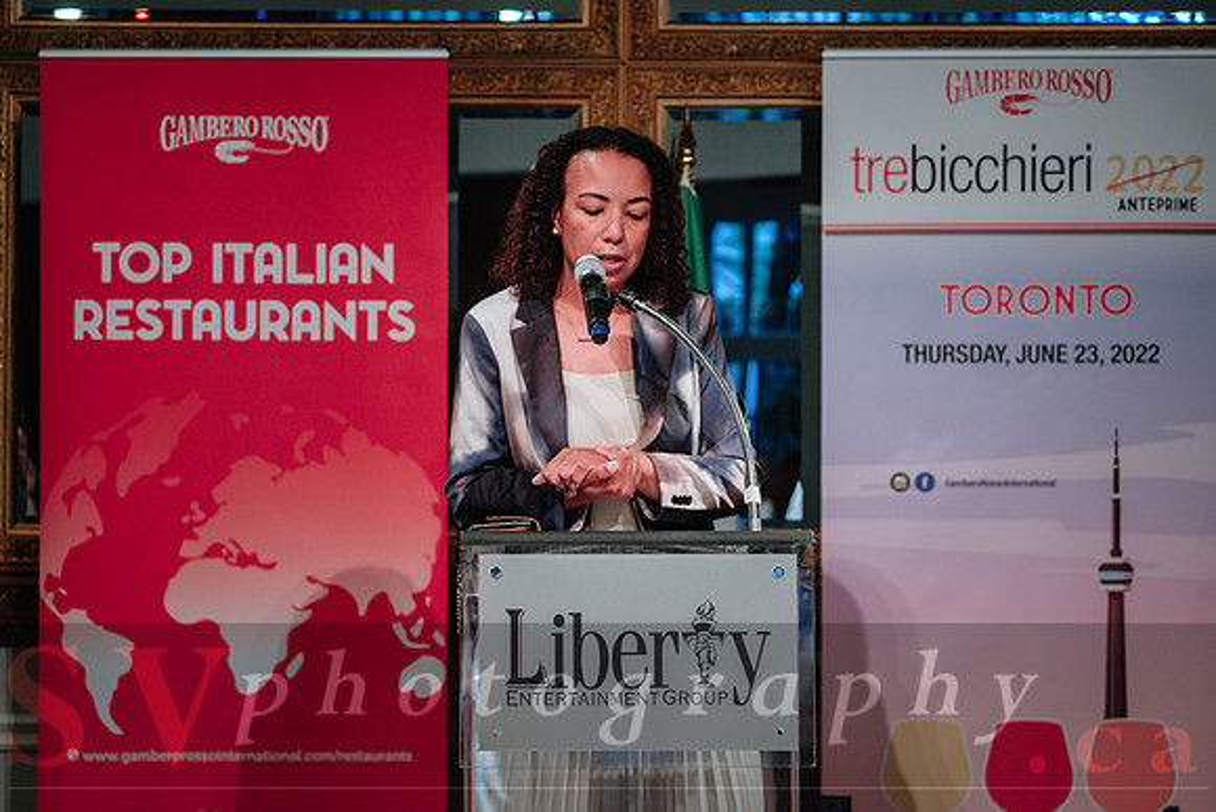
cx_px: 608
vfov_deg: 15.5
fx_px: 2973
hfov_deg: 23.1
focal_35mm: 88
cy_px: 406
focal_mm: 58.7
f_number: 2.8
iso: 1600
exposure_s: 1/200
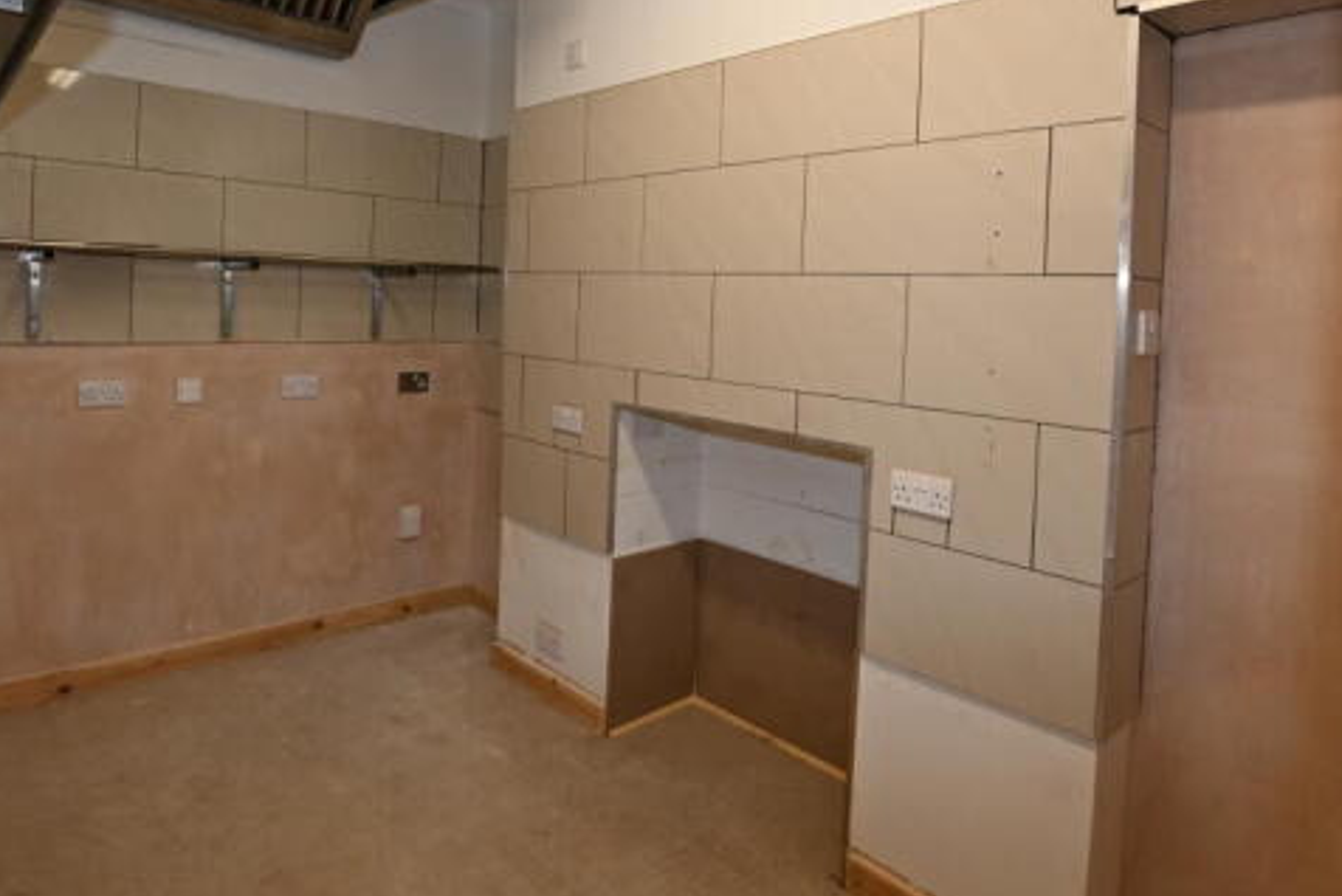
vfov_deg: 54.9
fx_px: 846
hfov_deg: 76.6
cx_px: 596
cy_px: 317
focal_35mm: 23
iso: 500
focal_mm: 11
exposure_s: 1/60
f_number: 5.6
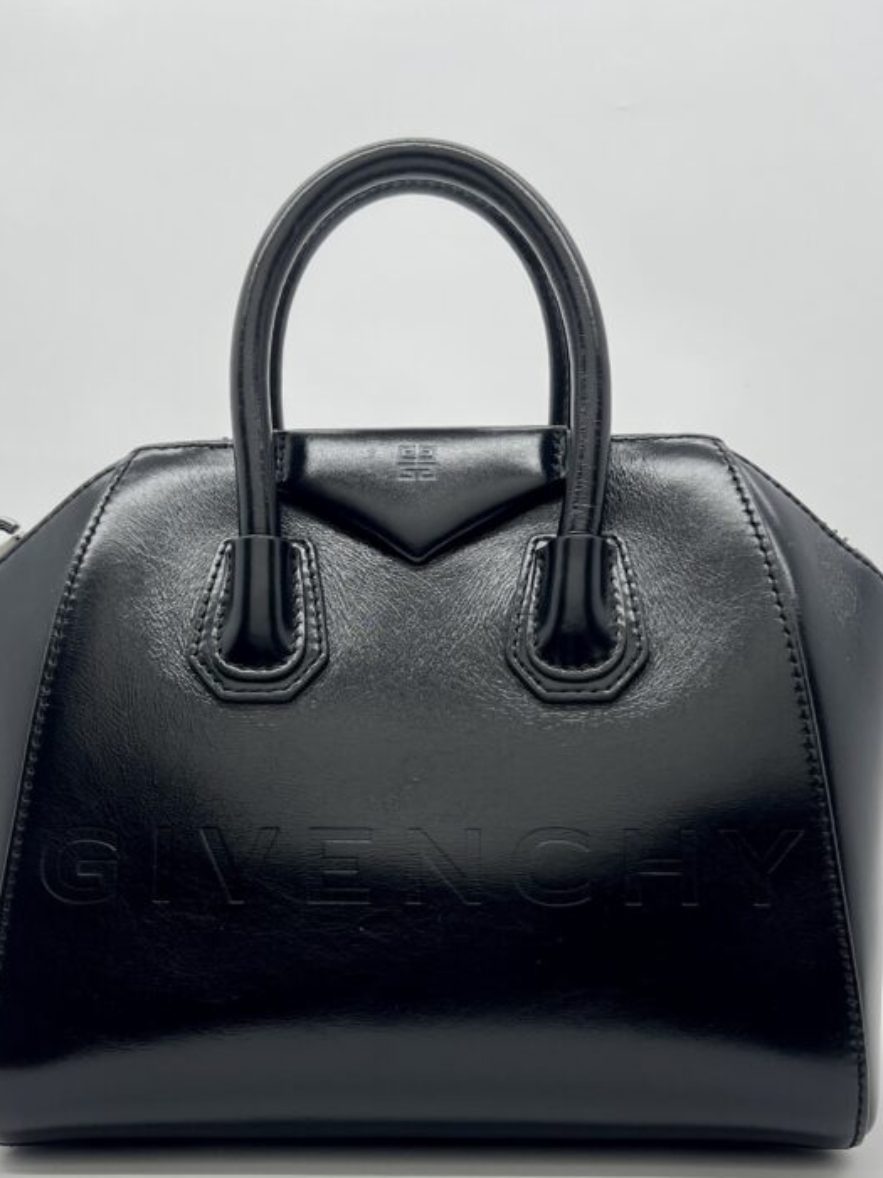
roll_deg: +0.0
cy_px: 637
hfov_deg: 37.7
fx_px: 1294
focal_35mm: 38
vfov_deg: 48.9
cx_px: 427
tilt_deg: -2.9
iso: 32
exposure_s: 1/133
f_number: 1.5
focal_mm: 5.7
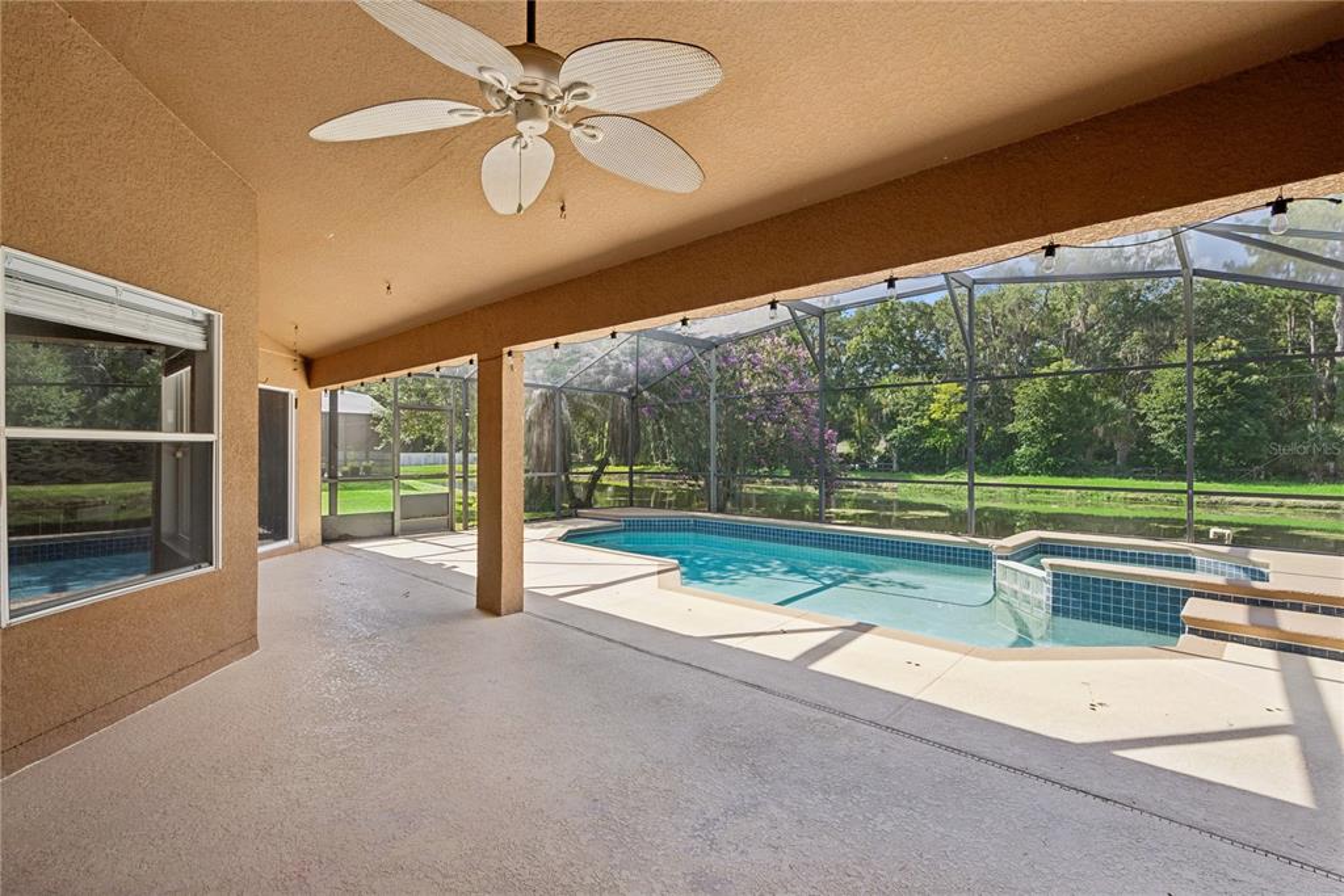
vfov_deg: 73.8
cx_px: 672
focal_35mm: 16
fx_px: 597
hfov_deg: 96.7
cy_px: 448
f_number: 8
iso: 160
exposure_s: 1/80
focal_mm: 16
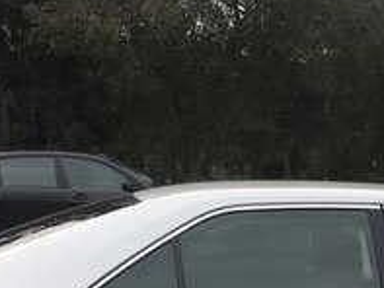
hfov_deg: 19.7
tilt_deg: -10.0
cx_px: 372
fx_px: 1077
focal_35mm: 97
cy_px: 371
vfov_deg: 14.6
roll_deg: -2.5
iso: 25
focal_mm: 4.15
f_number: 2.2
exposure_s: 1/308
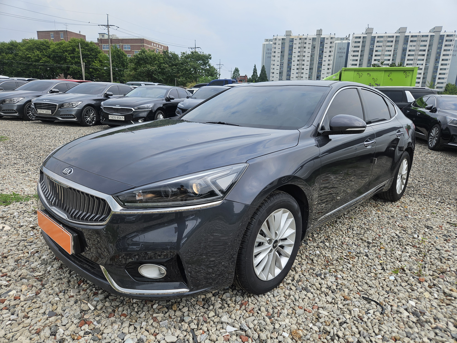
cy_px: 172
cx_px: 228
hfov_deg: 73.9
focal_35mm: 23
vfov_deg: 58.9
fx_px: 304
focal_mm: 5.4
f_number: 1.8
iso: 25
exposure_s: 1/1248
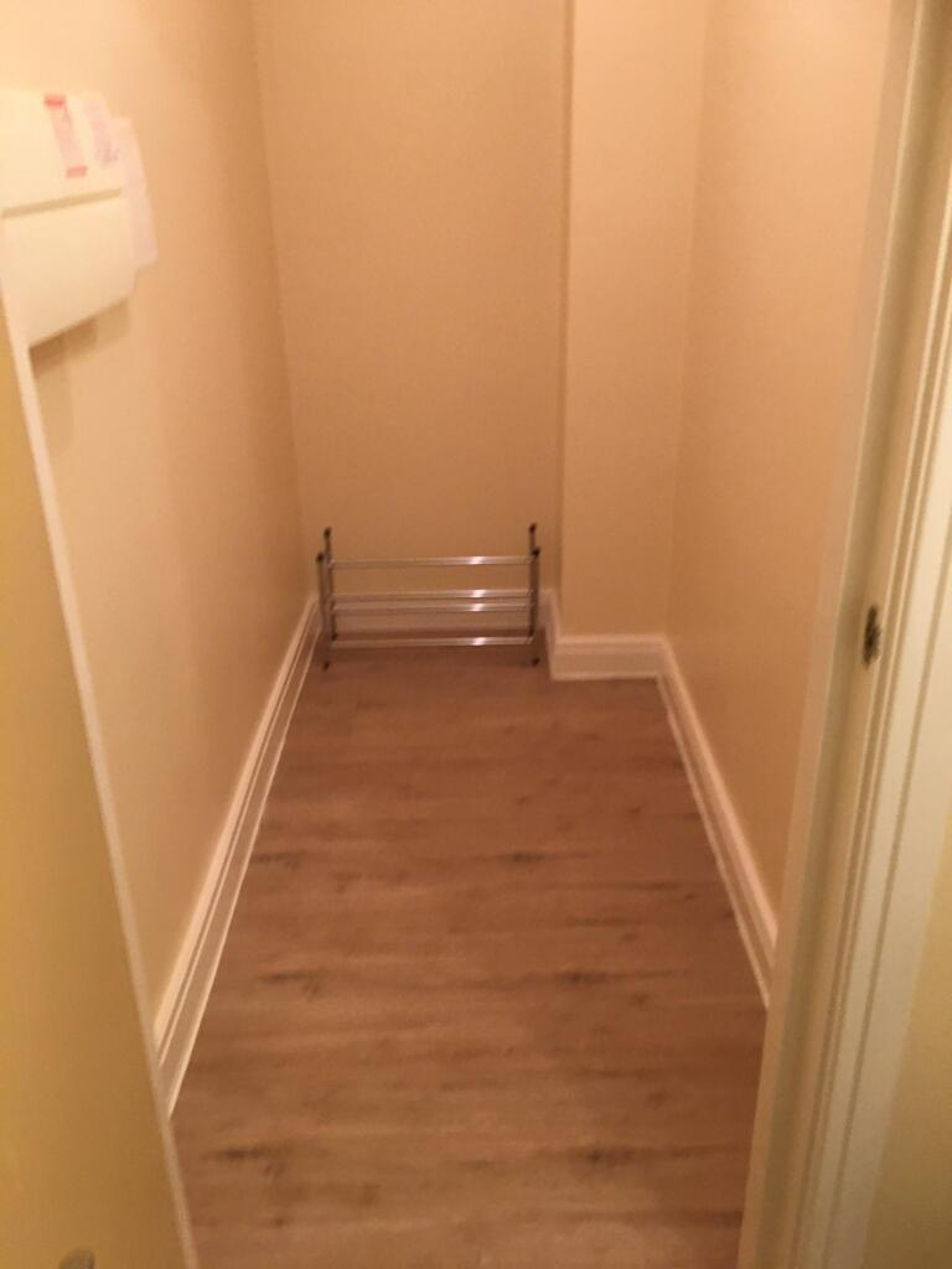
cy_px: 634
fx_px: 1063
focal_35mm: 29
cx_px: 476
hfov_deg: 48.2
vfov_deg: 61.7
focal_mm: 4.15
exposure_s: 1/33
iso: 160
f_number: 2.2
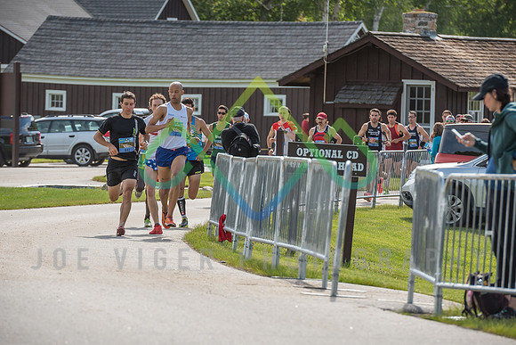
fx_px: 3924
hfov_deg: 7.5
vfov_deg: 5.0
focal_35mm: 274
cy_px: 198
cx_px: 205
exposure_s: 1/1250
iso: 200
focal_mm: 200
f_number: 5.6
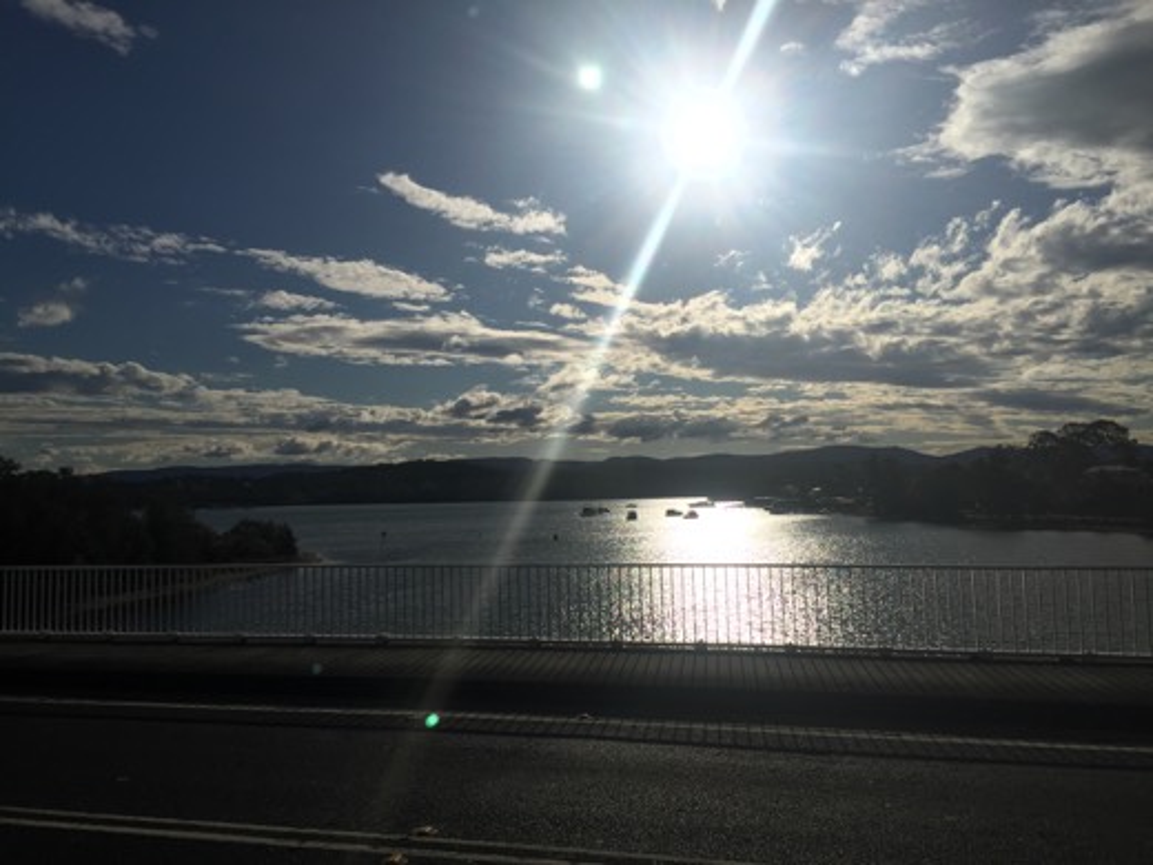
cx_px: 576
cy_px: 432
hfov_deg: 61.7
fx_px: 966
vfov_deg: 48.2
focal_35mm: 29
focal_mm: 4.15
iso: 32
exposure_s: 1/20000
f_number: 2.2
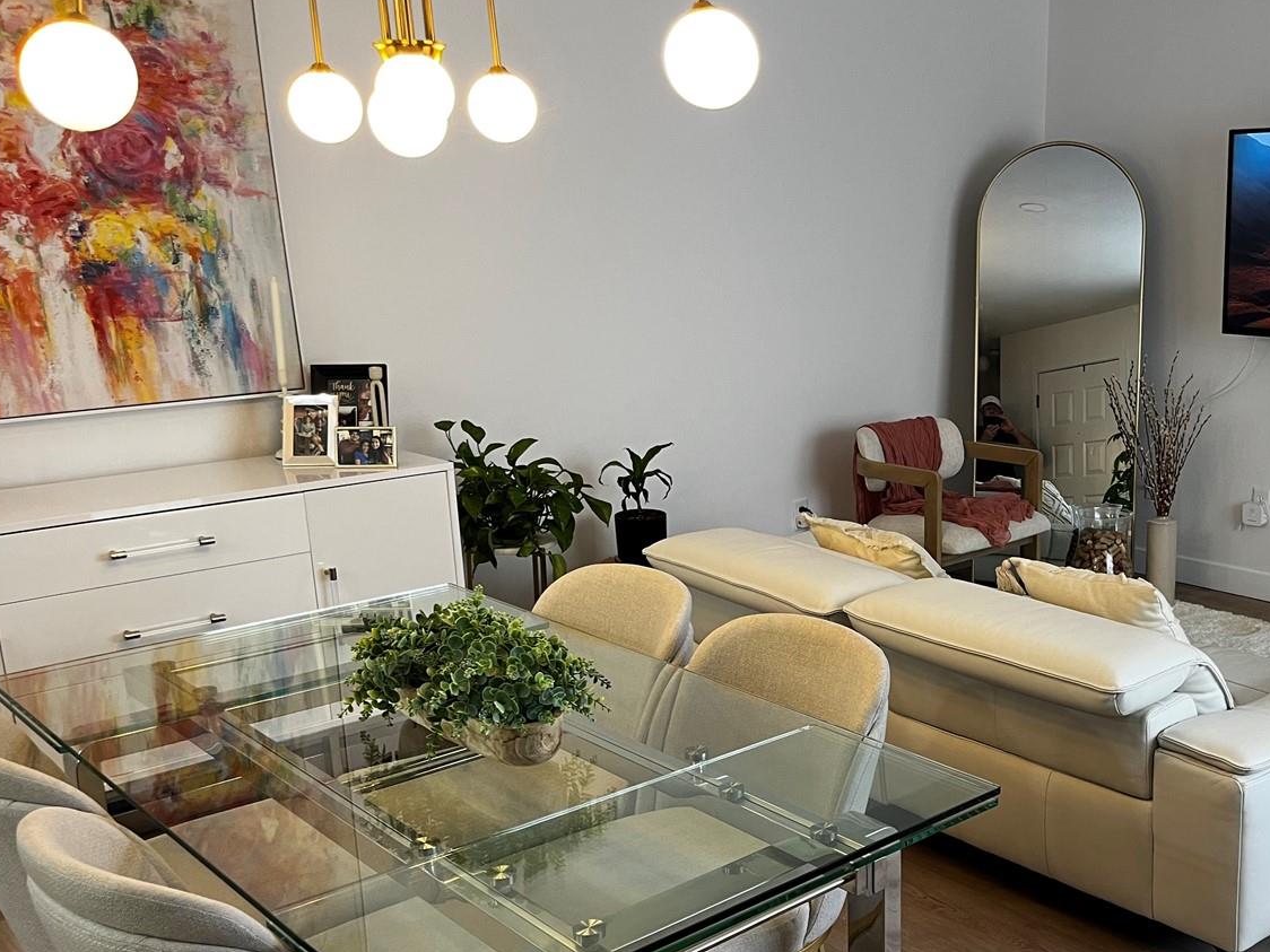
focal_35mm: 37
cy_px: 620
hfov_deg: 49.0
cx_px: 877
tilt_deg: -15.8
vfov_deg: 38.3
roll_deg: +0.5
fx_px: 1357
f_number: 1.6
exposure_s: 1/60
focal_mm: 5.1
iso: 100
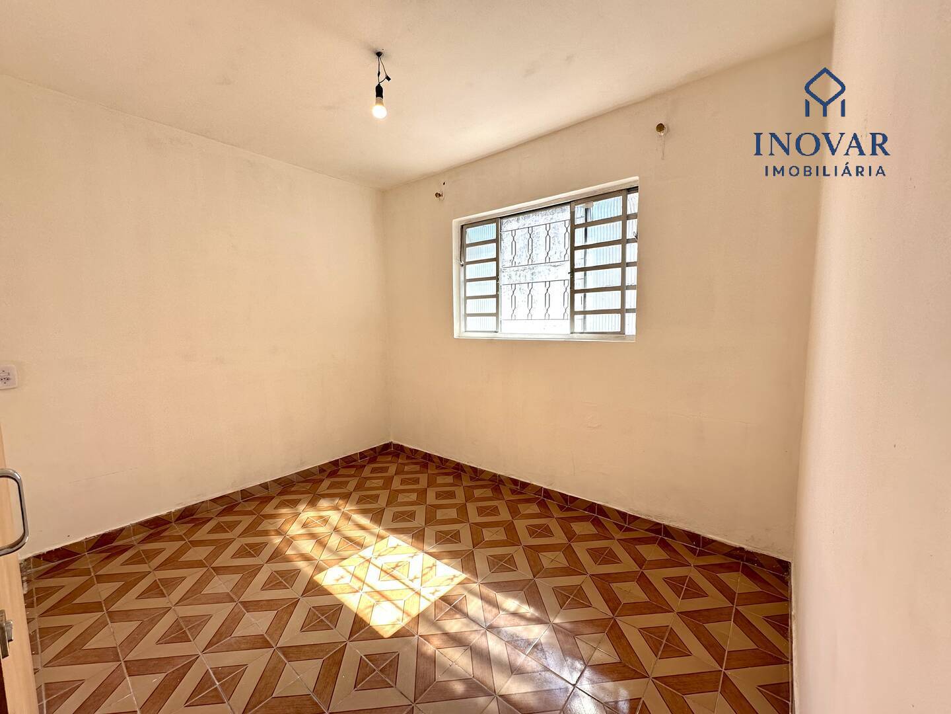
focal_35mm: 14
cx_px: 476
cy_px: 357
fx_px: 385
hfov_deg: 102.1
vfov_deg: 85.7
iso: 40
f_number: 2.2
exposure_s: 1/144
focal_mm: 2.22
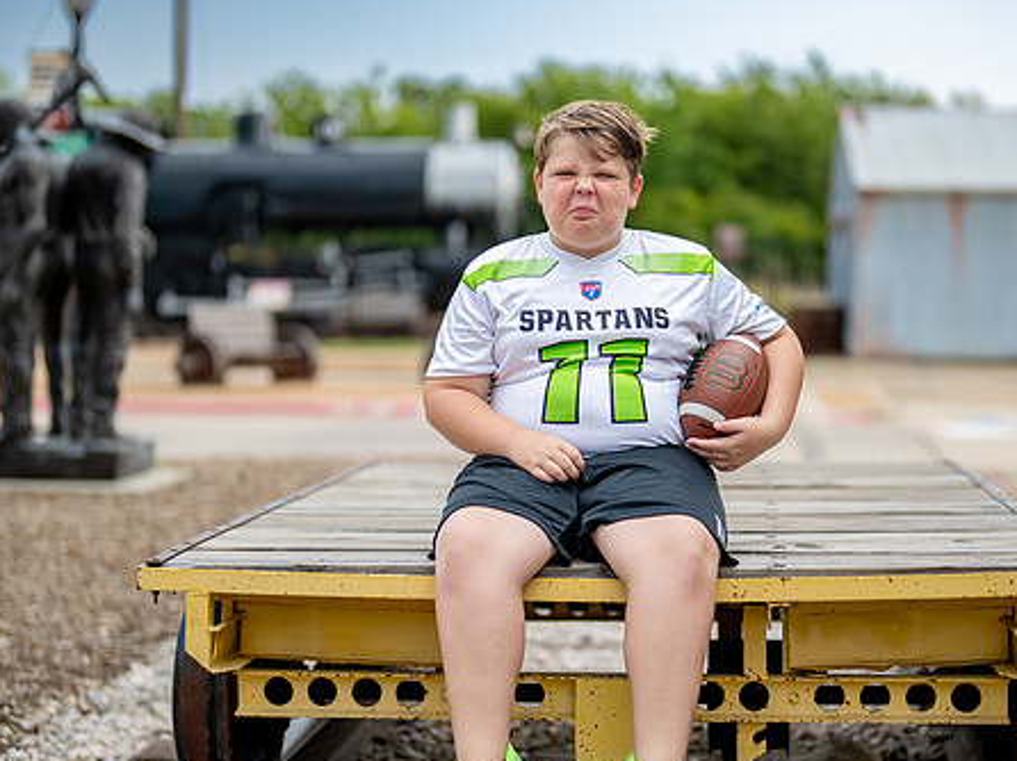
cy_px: 432
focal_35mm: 71
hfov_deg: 27.4
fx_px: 2085
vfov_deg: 20.7
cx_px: 606
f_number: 1.2
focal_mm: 50
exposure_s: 1/1250
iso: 500
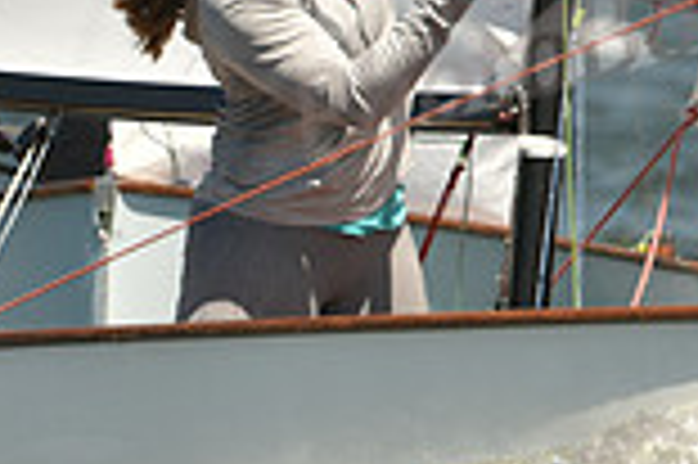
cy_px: 340
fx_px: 29052
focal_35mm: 1500
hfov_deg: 1.4
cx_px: 59
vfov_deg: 0.9
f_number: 7.1
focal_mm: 400
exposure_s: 1/1250
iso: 250
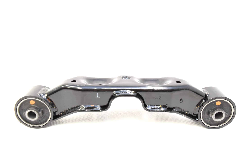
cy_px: 83
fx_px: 208
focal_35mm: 30
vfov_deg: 43.7
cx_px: 124
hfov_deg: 61.9
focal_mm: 20
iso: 400
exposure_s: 1/100
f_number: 5
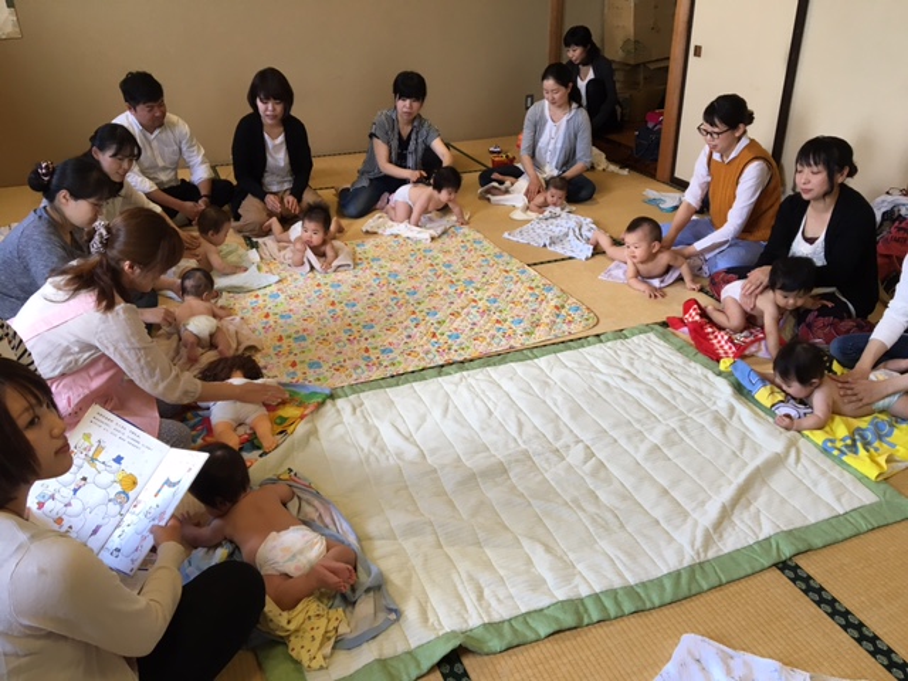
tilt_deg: -25.7
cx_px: 454
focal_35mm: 29
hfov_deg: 61.7
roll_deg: +1.2
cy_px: 340
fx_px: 761
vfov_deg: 48.2
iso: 32
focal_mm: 4.15
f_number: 2.2
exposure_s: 1/30
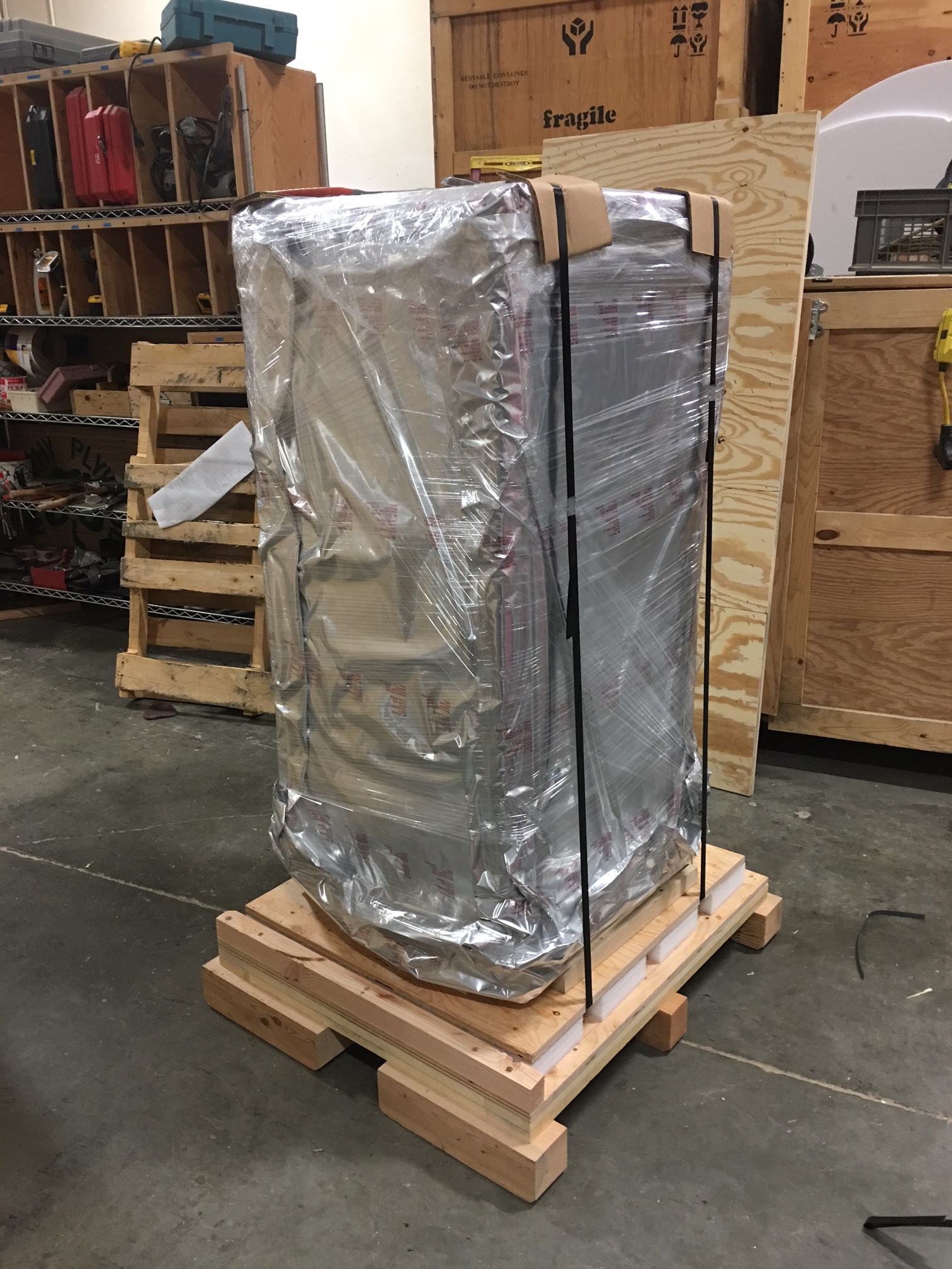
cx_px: 476
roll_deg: +1.4
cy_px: 634
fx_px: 1063
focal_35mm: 29
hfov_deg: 48.2
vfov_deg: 61.7
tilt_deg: -17.2
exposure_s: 1/15
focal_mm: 4.15
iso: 64
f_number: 2.2
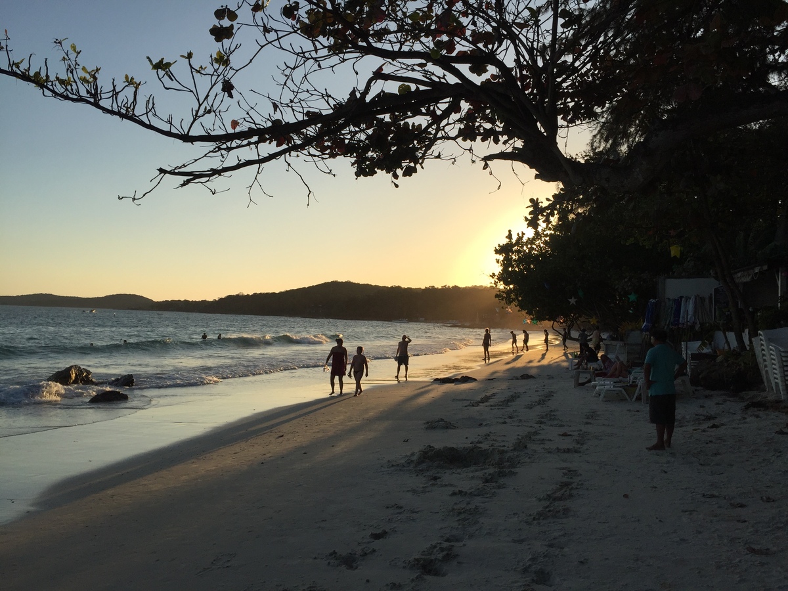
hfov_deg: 61.7
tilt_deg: +2.8
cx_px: 394
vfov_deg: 48.2
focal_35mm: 29
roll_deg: -2.6
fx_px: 660
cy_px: 296
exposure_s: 1/2326
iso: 32
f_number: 2.2
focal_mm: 4.15
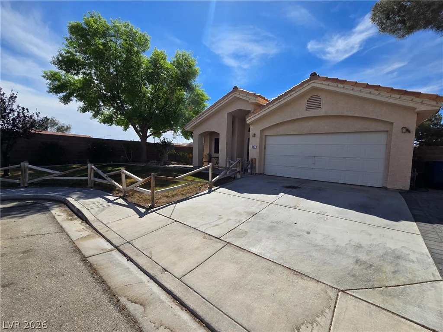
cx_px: 222
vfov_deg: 89.9
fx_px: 166
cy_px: 166
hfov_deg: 106.2
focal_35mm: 13
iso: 50
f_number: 2.2
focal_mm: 2.2
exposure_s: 1/3372
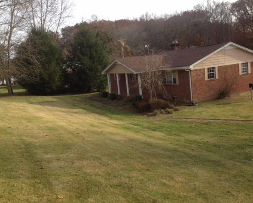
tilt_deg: -9.7
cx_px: 132
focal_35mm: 35
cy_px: 100
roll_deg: +6.1
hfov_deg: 51.5
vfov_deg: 42.2
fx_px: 262
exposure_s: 1/583
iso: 50
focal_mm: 4.12
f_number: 2.4
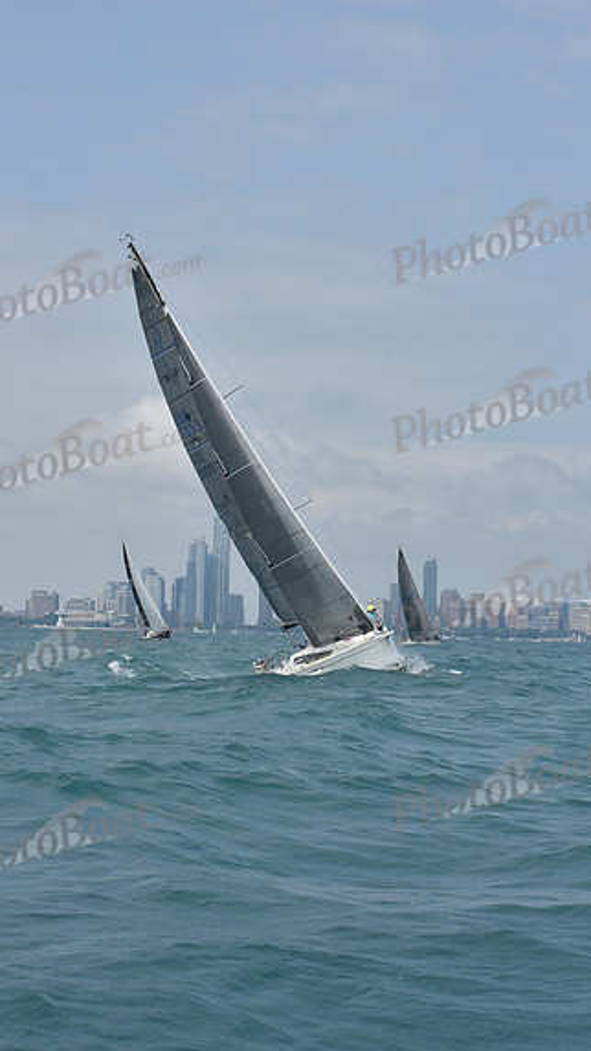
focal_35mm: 87
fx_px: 2426
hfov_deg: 13.9
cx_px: 296
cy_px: 528
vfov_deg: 24.5
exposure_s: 1/800
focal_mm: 82
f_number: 11
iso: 250
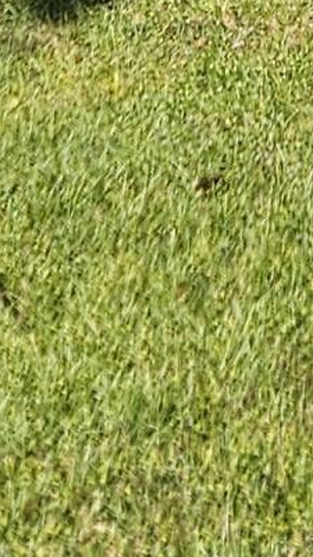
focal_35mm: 188
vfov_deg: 9.9
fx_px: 2774
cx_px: 743
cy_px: -829
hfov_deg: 6.2
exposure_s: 1/2000
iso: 40
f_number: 1.8
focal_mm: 5.4
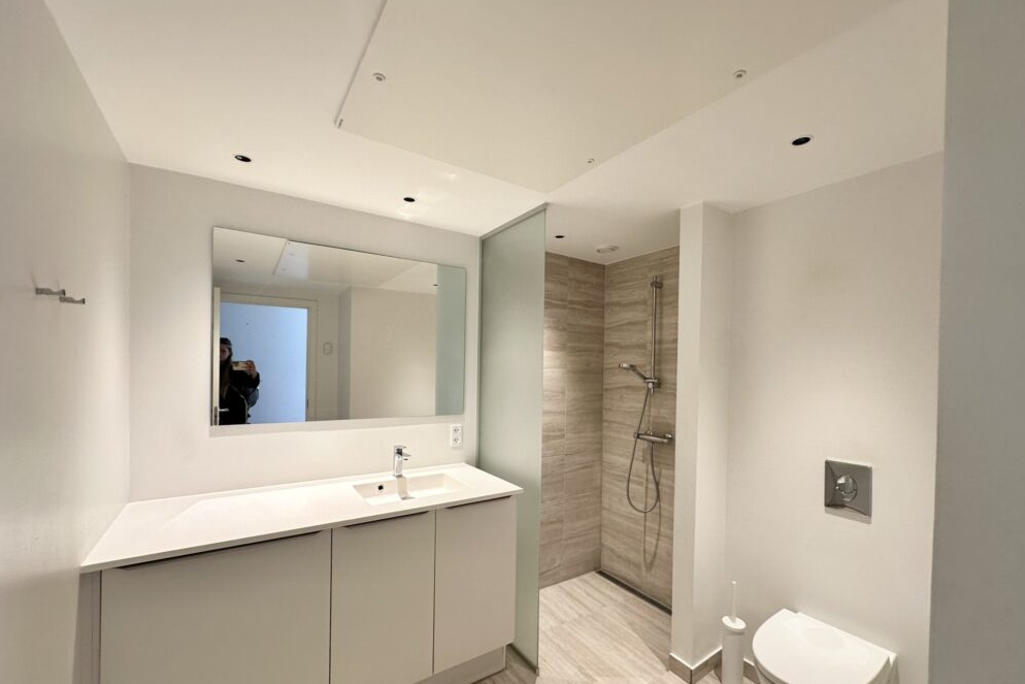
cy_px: 373
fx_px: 427
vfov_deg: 77.2
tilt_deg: -2.4
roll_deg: -1.0
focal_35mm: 15
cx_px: 527
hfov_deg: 100.4
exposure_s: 1/100
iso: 125
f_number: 2.2
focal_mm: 2.22
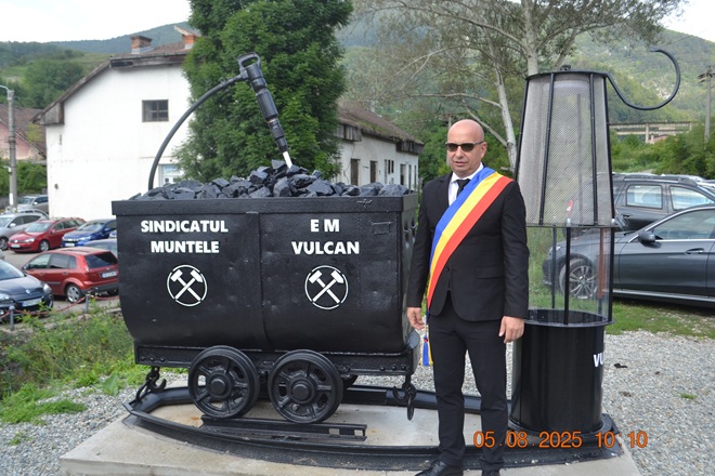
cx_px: 358
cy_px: 238
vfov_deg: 40.0
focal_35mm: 33
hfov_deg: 57.2
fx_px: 655
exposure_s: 1/125
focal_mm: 22
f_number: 5.6
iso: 100
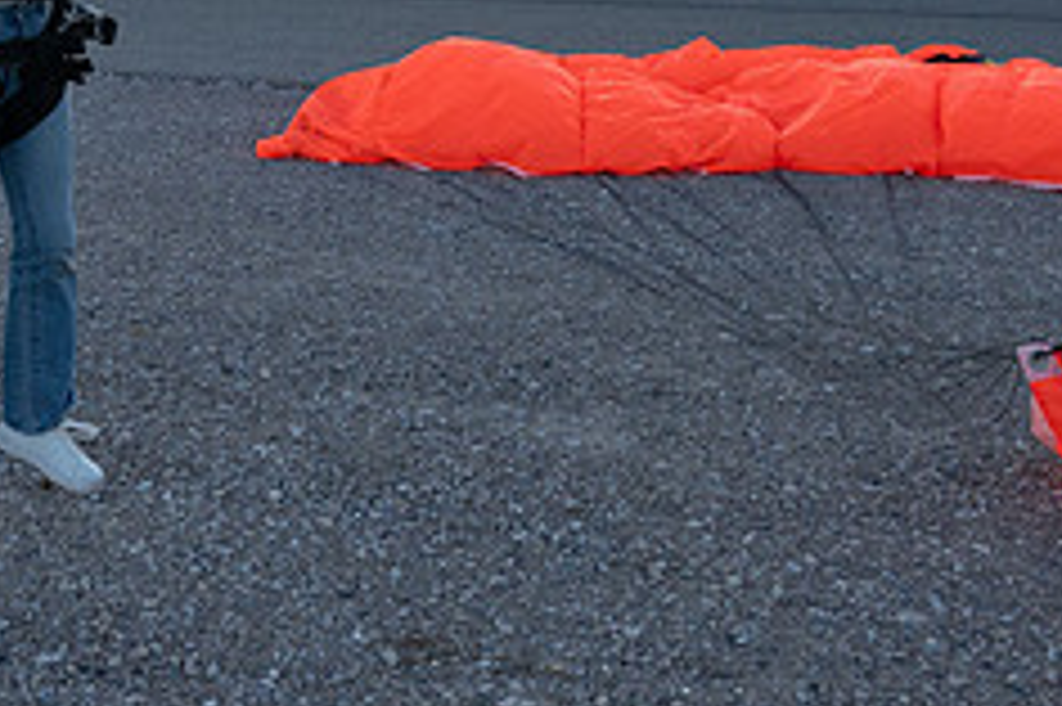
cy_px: 38
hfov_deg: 33.7
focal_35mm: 59
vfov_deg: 22.3
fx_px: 1739
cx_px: 374
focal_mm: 24
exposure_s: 1/2000
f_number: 4.5
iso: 1250
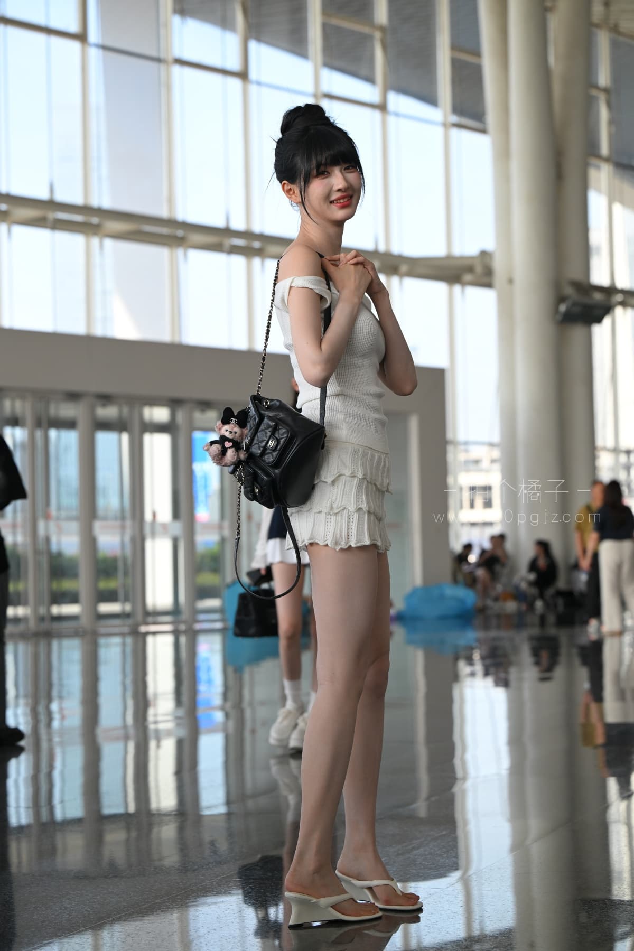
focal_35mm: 73
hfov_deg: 18.7
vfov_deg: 27.7
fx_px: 1928
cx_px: 317
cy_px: 476
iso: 500
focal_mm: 73
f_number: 4
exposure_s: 1/640
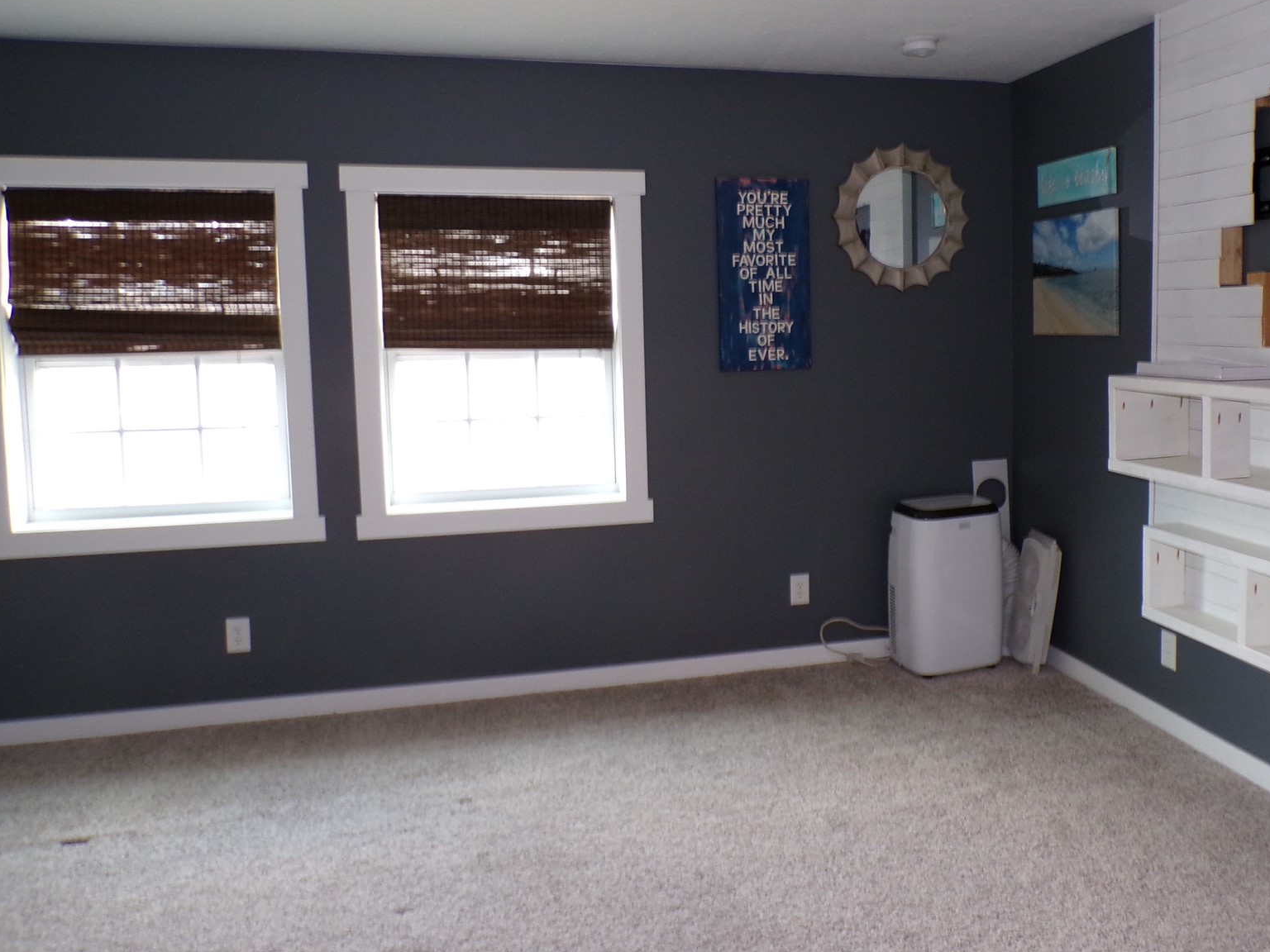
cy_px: 425
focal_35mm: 32
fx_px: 1174
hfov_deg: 55.9
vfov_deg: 44.1
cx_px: 817
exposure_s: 1/17
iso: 221
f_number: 3
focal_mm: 4.3
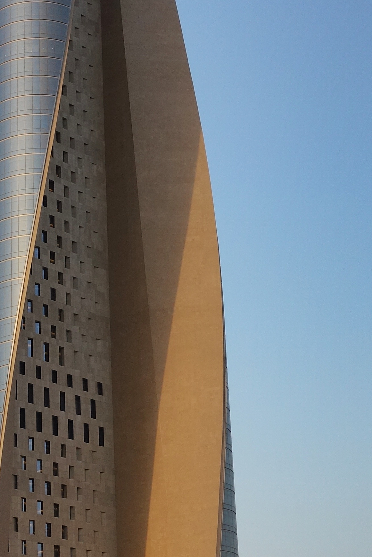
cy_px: 310
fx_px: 1364
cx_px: 75
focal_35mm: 88
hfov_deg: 15.4
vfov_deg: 23.1
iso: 125
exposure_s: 1/200
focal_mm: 10.4
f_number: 5.6
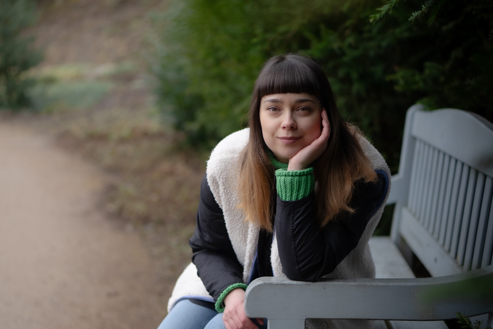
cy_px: 164
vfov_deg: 18.2
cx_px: 246
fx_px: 1027
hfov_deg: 27.0
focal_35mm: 75
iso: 160
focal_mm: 50
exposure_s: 1/500
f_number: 1.8
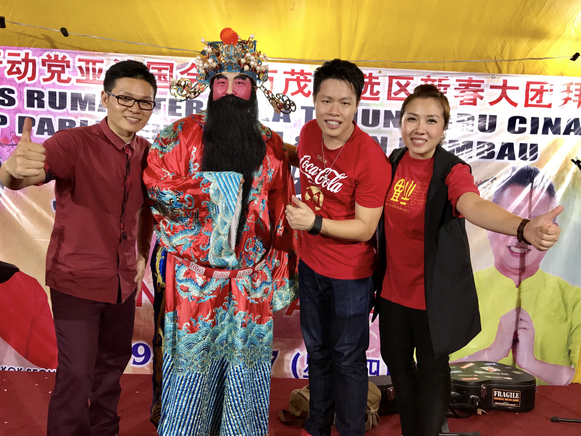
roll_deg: -0.7
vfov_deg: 49.7
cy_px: 218
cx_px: 290
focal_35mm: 28
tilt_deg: -1.4
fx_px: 470
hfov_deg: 63.4
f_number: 1.8
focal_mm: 3.99
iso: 64
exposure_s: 1/33
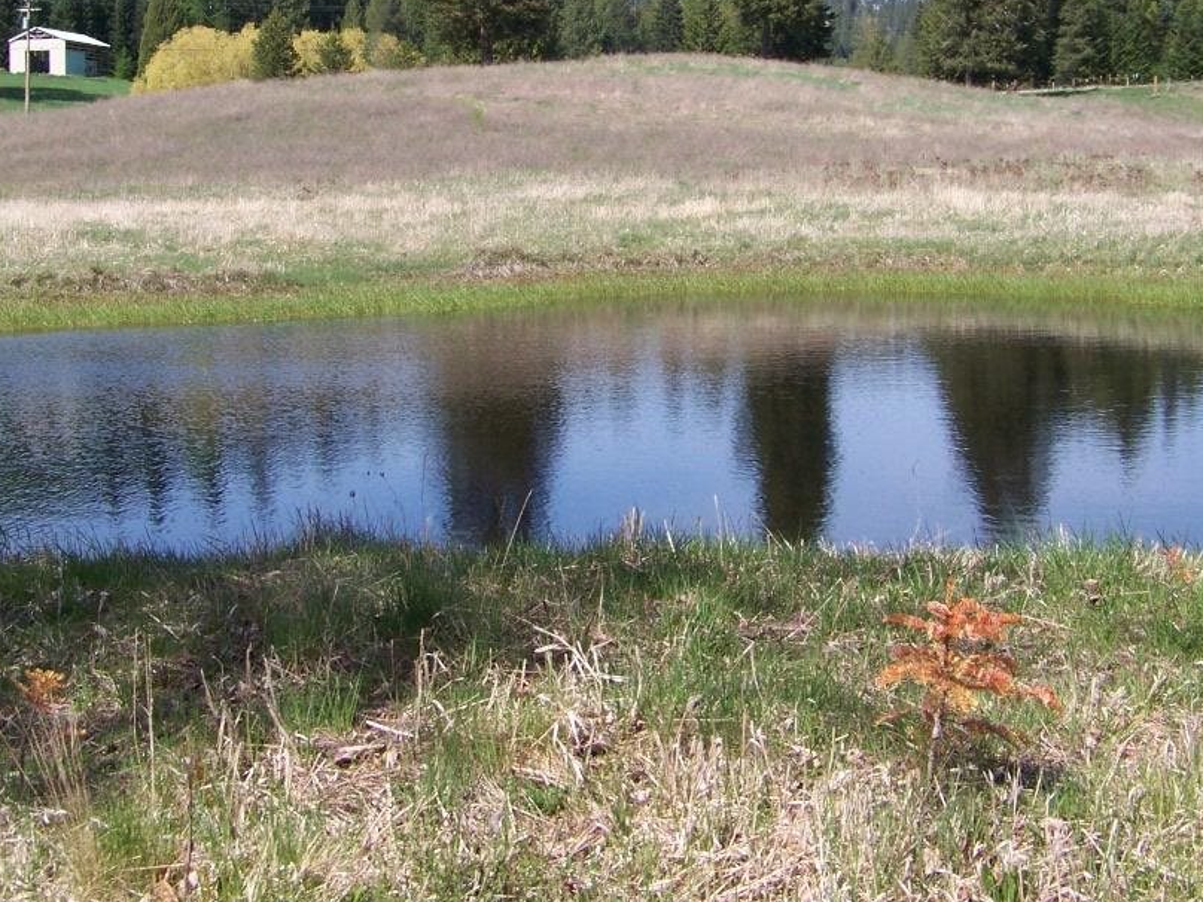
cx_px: 572
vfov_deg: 25.4
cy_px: 255
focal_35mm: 57
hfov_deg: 33.8
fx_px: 1981
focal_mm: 5.85
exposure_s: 1/800
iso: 64
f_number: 2.8
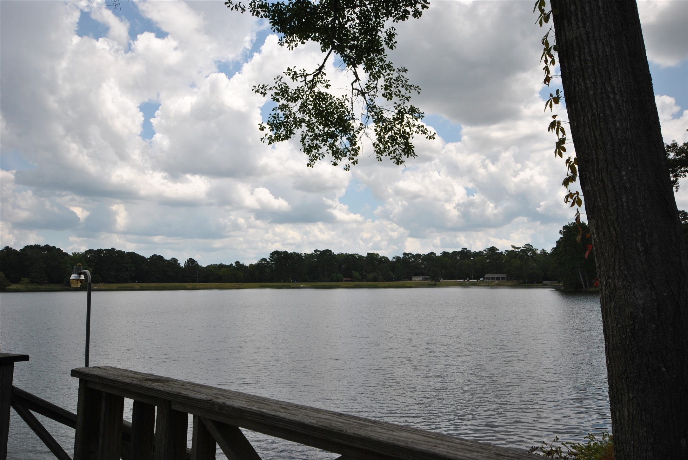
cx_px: 344
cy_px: 230
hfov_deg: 61.9
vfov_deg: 43.7
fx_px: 574
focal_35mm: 30
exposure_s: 1/320
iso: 100
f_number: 9
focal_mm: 20
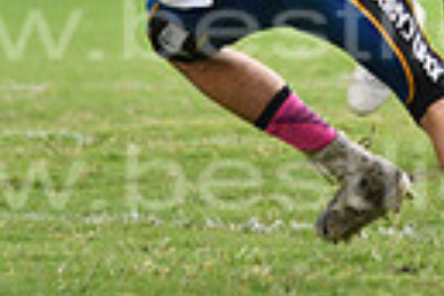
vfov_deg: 1.5
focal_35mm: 943
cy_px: -191
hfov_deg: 2.2
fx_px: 11629
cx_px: 571
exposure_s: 1/1250
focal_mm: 140
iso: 1000
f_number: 3.5
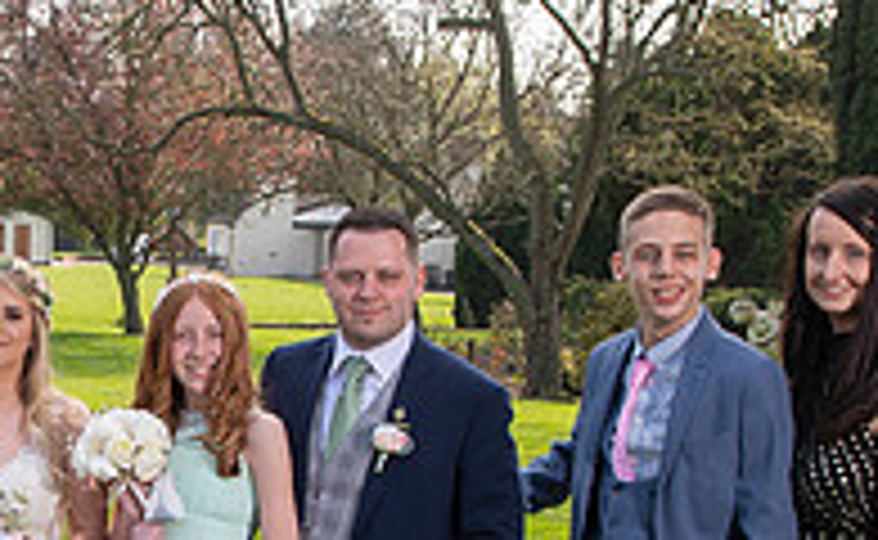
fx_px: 2430
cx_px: -38
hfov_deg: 19.8
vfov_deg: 12.4
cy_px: 623
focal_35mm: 102
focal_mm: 24
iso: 125
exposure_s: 1/200
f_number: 5.6
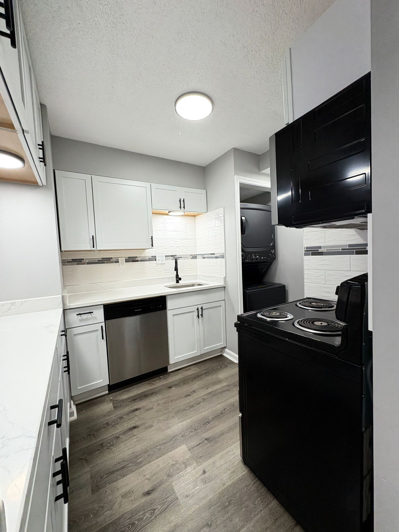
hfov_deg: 85.7
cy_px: 266
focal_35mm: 14
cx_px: 200
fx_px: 215
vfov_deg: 102.1
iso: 200
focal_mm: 2.22
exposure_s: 1/120
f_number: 2.2
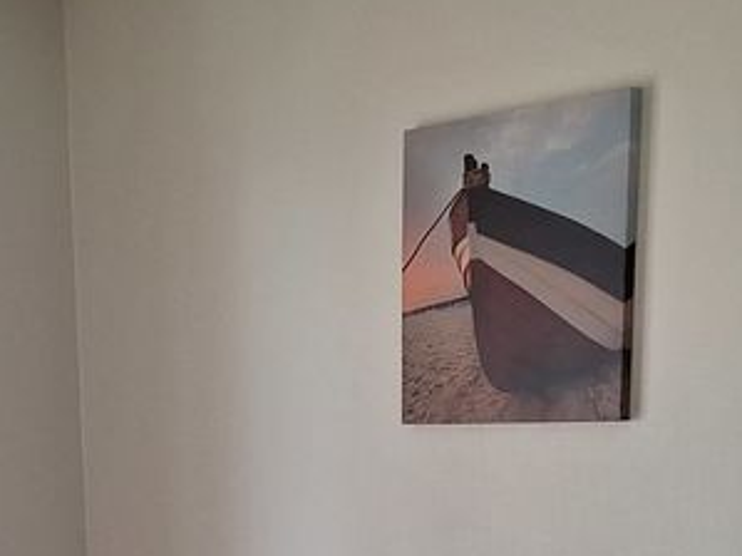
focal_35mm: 77
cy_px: 782
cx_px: 223
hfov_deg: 25.2
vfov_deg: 17.6
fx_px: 1650
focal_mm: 5.54
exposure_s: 1/133
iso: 40
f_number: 1.8
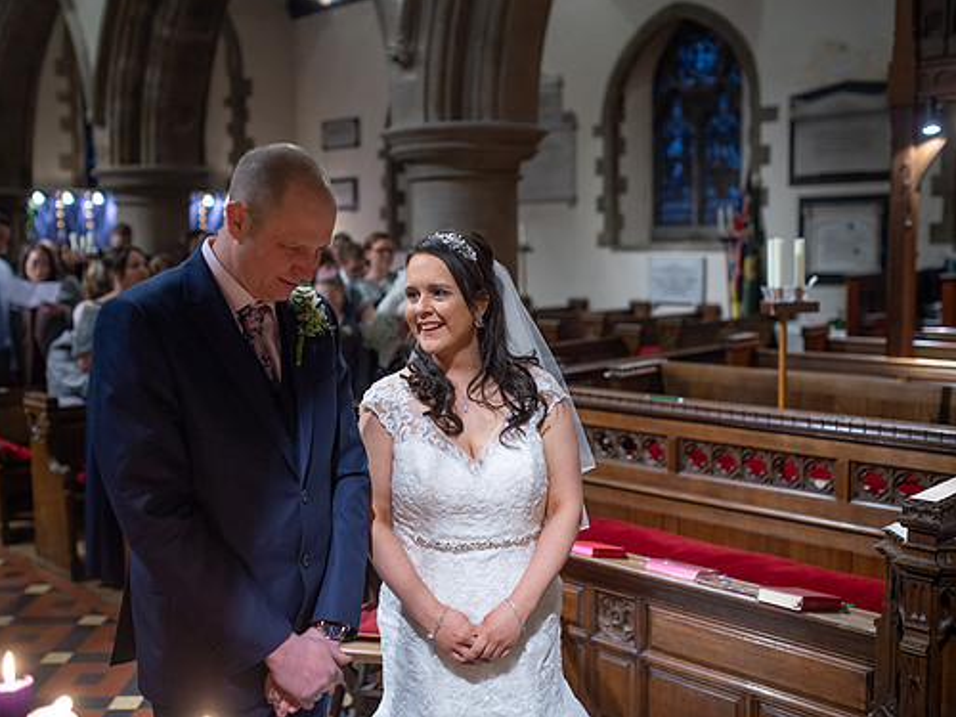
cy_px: 354
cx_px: 442
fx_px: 1077
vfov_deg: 36.8
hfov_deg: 47.8
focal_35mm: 39
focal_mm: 35
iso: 1600
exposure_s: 1/100
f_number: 2
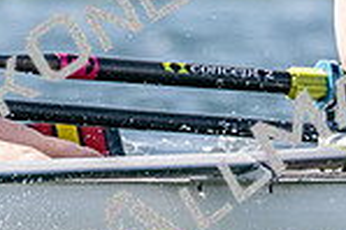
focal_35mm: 2343
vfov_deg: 0.6
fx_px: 22494
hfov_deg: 0.9
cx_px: 574
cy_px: -67
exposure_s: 1/2500
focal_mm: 400
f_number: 4.5
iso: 280
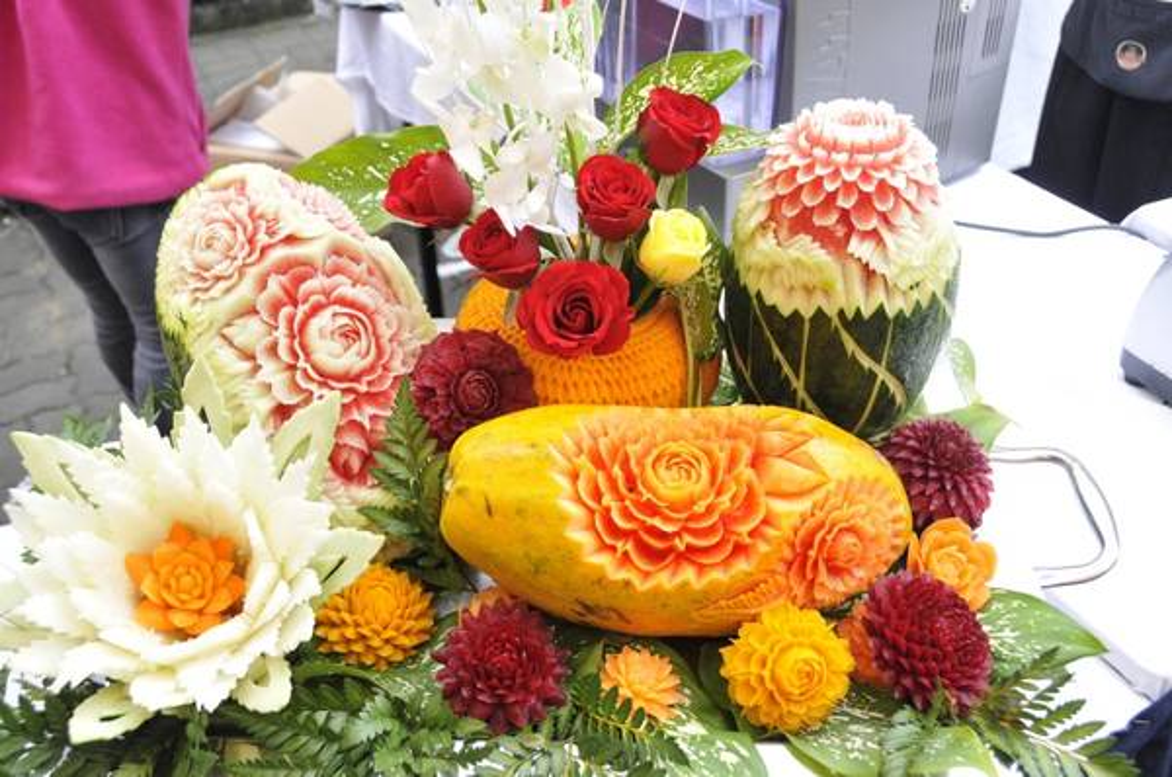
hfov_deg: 57.3
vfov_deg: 39.8
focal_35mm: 33
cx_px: 586
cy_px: 388
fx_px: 1073
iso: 1000
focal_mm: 22
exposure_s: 1/160
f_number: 5
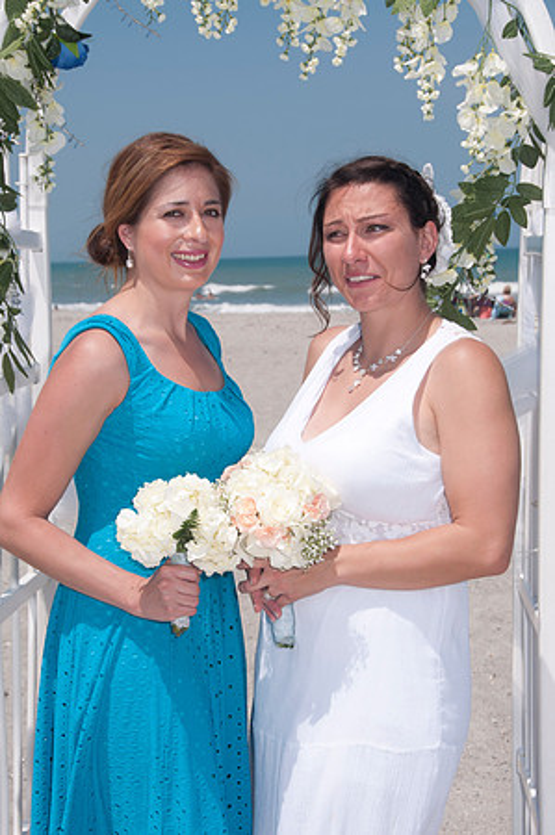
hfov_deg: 16.5
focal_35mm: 82
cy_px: 418
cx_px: 278
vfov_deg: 24.6
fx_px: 1912
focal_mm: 55
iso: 100
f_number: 13
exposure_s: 1/250
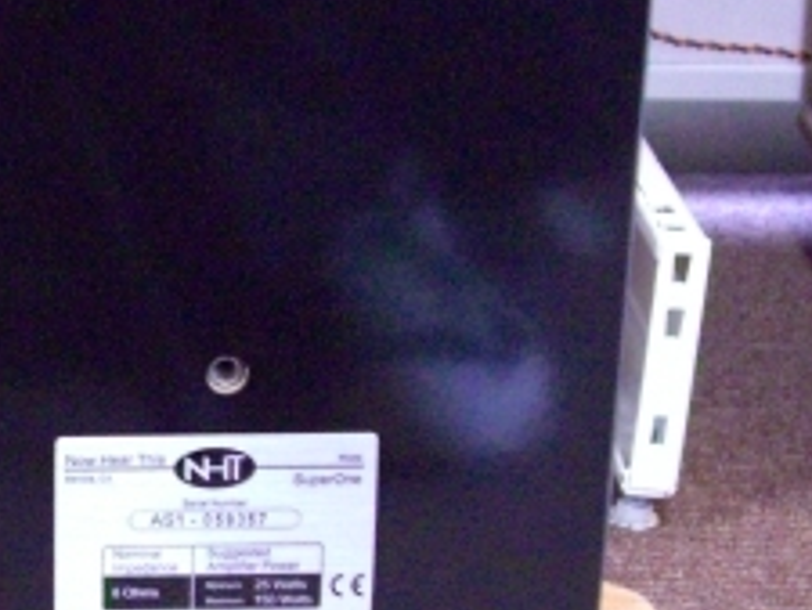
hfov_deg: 14.5
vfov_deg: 11.3
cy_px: 426
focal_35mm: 131
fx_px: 3075
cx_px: -198
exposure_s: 1/30
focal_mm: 9.6
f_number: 3.1
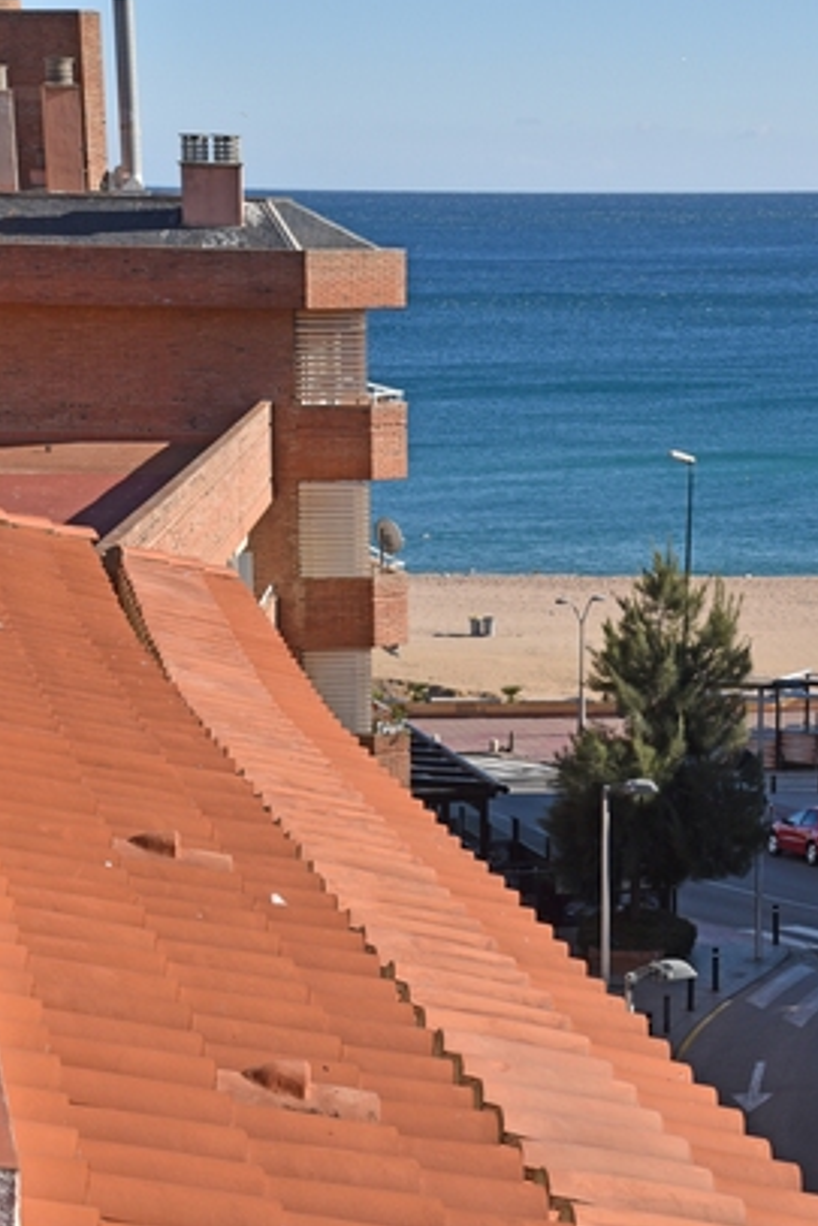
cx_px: 564
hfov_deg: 14.2
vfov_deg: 21.1
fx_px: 3269
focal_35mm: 96
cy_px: 891
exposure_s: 1/400
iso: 200
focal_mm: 65
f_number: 9
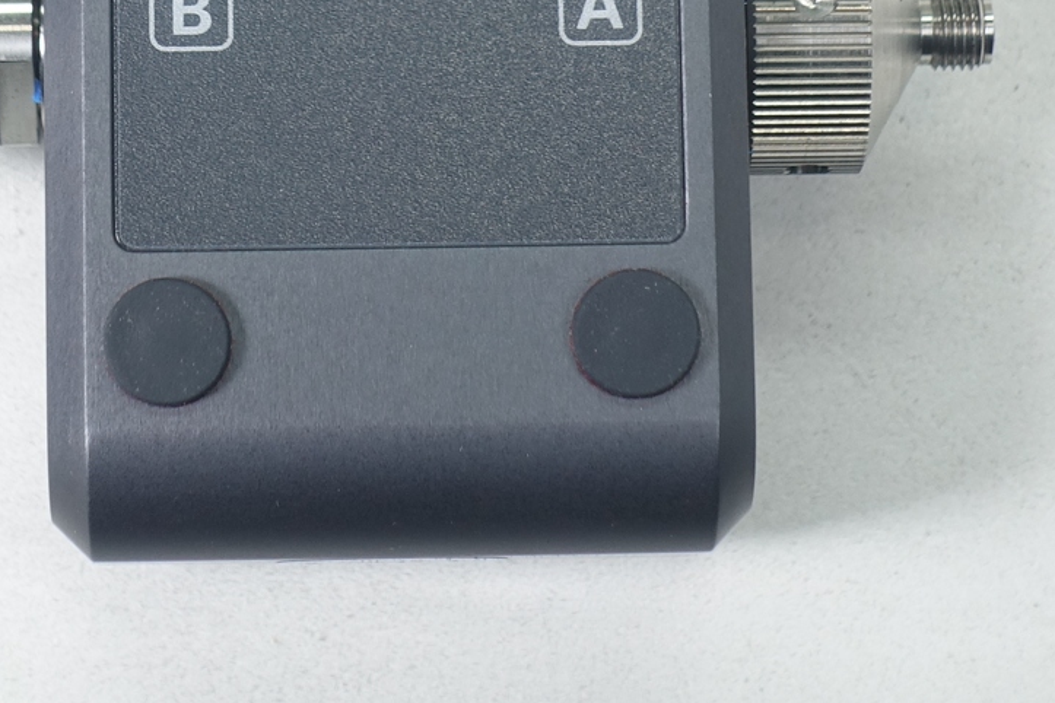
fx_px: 5480
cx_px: 363
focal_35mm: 187
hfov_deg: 11.0
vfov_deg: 7.3
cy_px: -224
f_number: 4
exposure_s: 1/125
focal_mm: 24.28
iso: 125
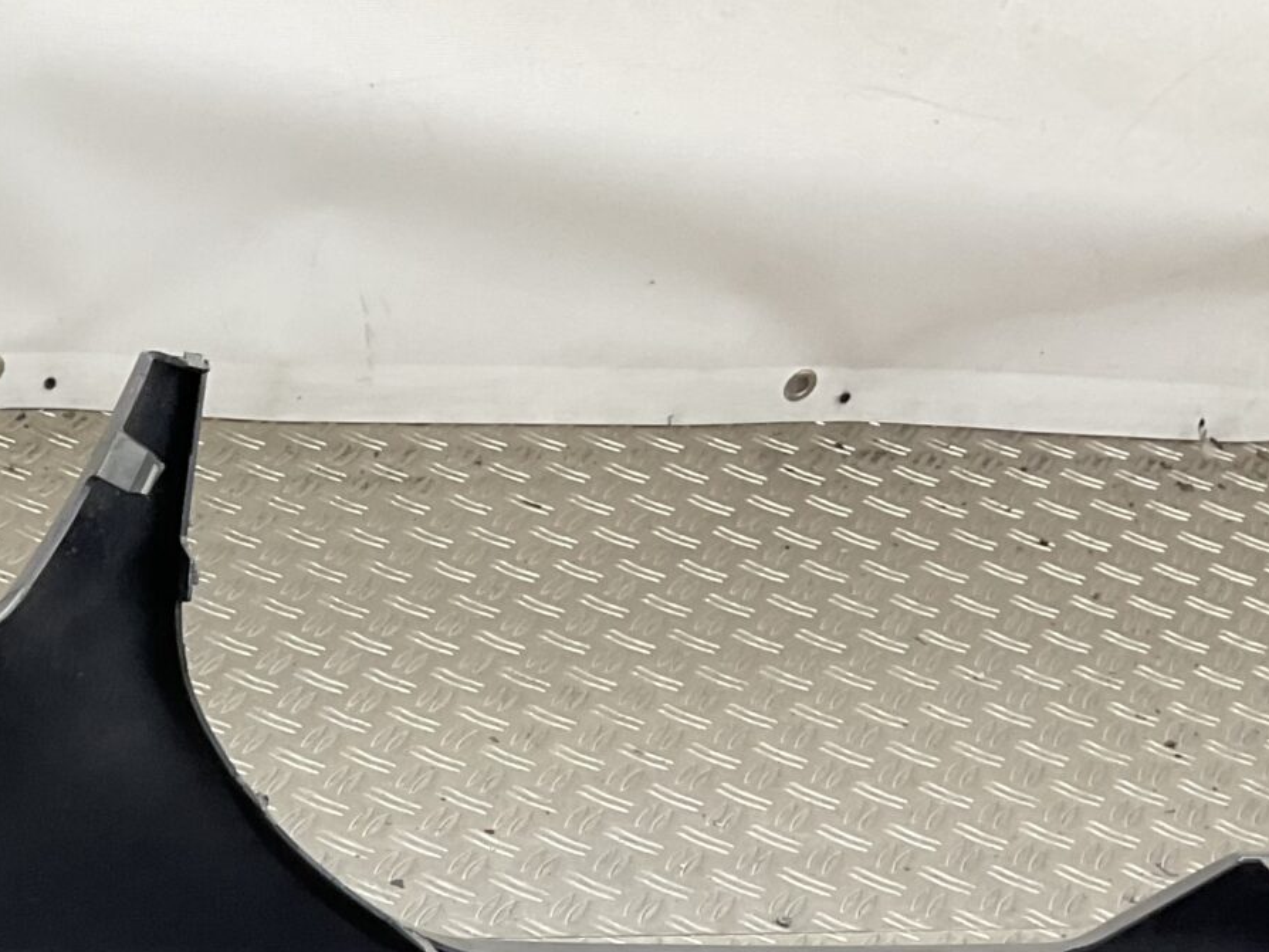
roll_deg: -12.3
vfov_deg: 16.7
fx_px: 3044
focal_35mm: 83
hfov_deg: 21.6
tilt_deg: -40.9
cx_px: -301
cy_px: 1249
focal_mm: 3
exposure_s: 1/120
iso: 50
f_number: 1.8
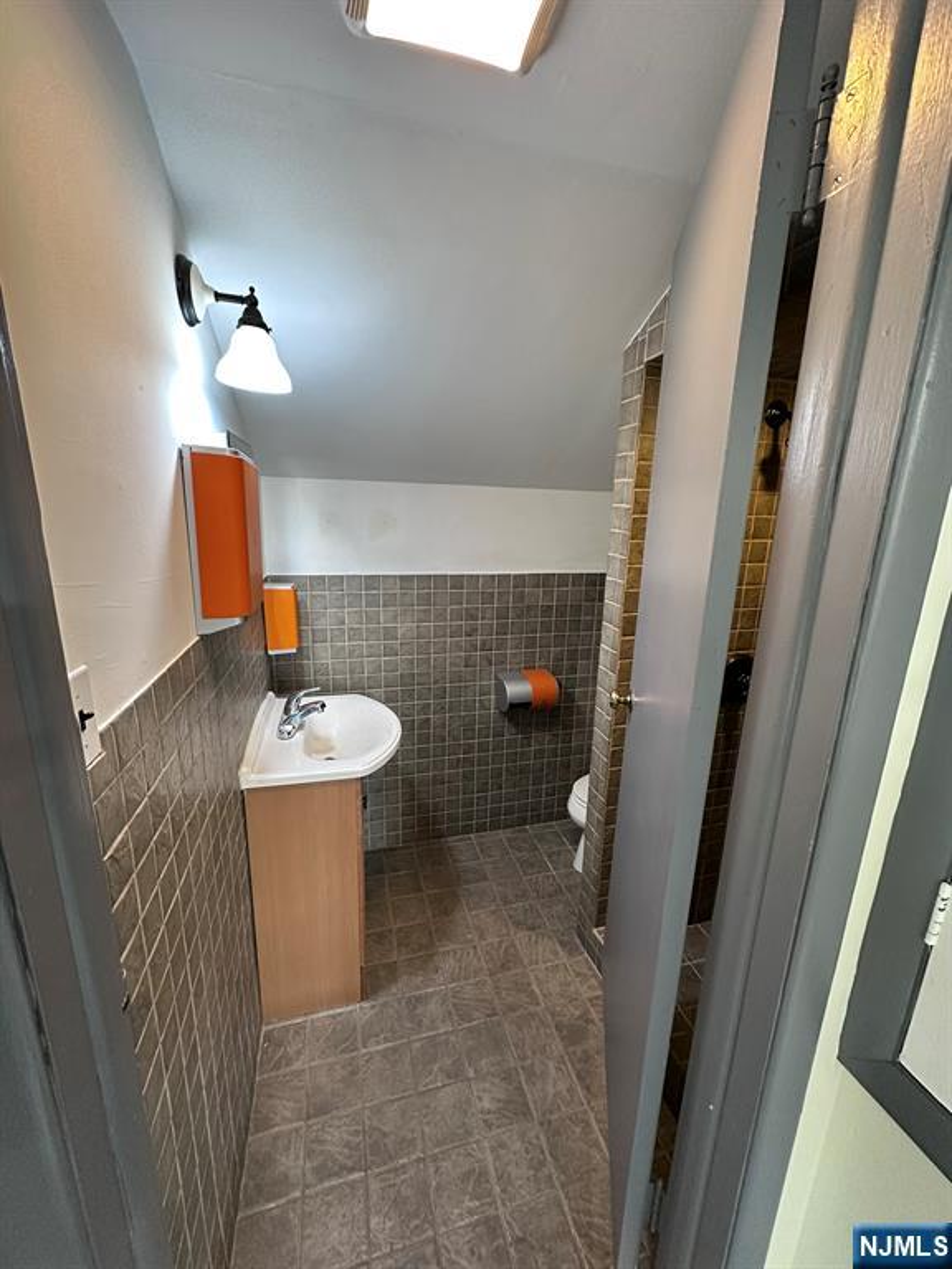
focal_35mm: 14
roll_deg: -1.4
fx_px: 513
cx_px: 476
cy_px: 634
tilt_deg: -13.3
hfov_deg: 85.7
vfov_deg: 102.1
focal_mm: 2.22
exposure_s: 1/60
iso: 250
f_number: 2.2
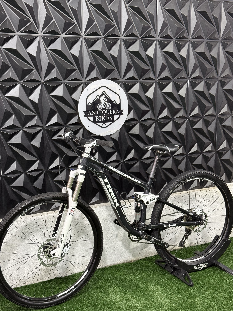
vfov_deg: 39.7
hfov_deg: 30.3
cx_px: 116
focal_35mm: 48
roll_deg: -0.4
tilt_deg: -9.3
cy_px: 156
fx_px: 431
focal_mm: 6.76
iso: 200
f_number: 1.78
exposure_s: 1/60
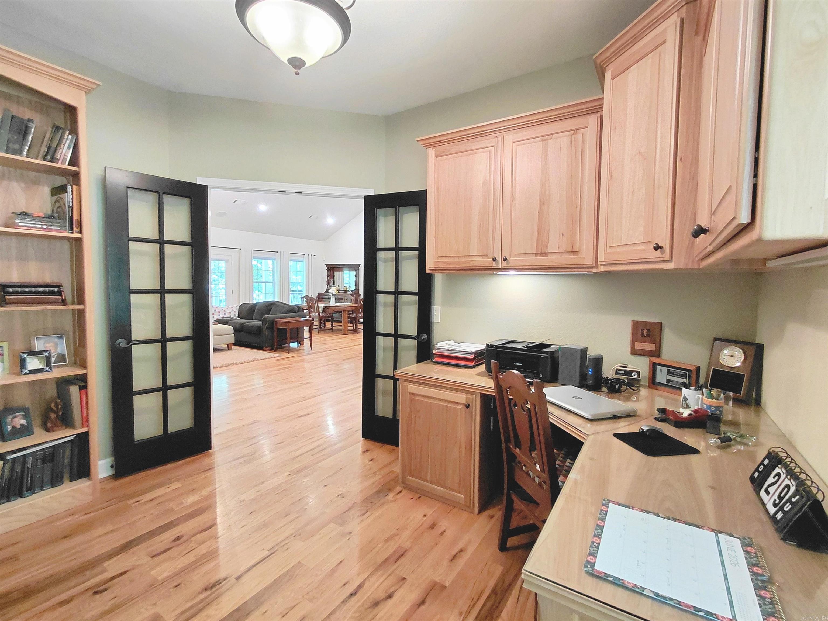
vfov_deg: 78.1
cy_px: 310
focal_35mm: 16
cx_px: 414
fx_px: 383
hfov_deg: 94.5
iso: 200
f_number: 2.2
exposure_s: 1/40
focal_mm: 1.64
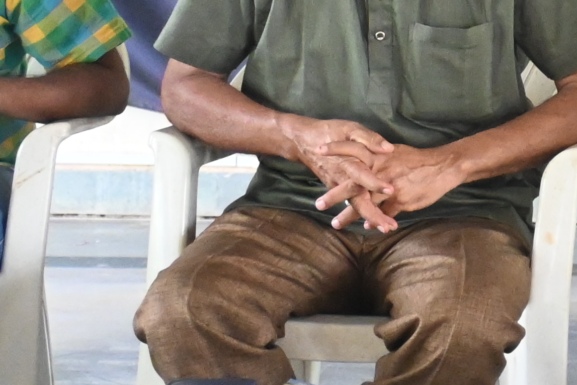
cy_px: -289
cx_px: 982
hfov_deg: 11.6
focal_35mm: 165
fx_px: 2651
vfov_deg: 8.0
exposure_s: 1/80
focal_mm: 23
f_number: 4.2
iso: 3200
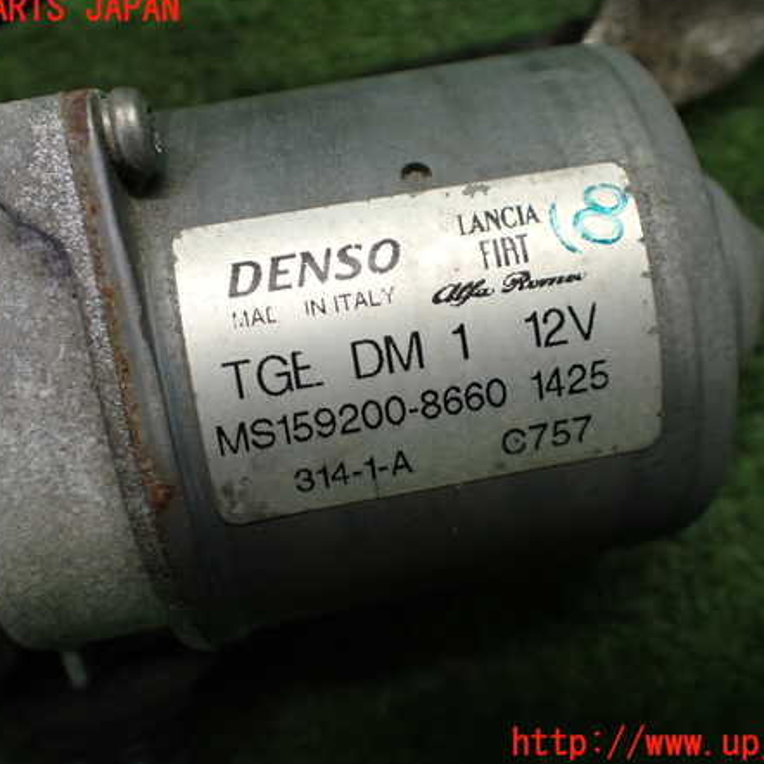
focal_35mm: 36
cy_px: 377
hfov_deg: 46.0
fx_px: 899
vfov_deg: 46.0
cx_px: 384
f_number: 2.3
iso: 400
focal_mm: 5.4
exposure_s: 1/125
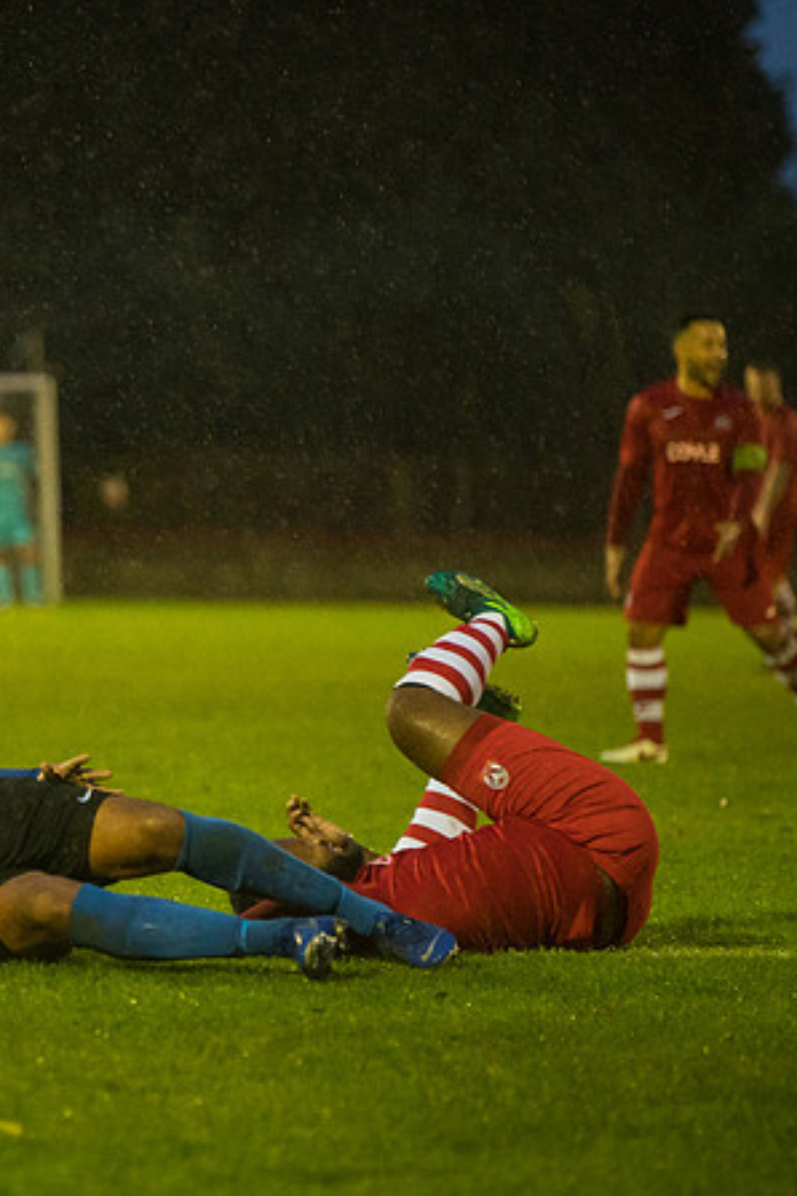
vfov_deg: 7.4
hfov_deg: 4.9
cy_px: 584
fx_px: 9264
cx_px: -59
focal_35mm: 279
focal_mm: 170
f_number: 2.8
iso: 5000
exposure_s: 1/1000
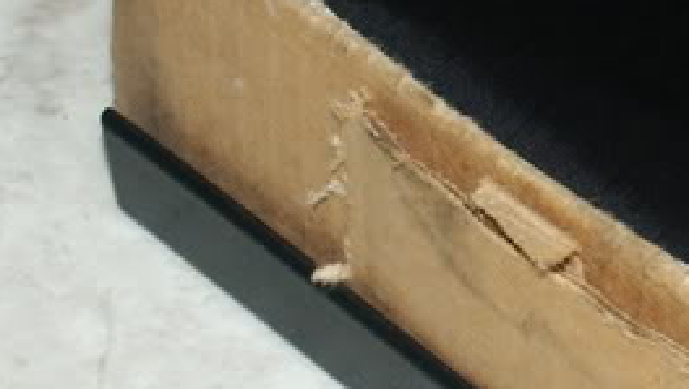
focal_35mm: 178
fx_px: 3255
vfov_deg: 6.8
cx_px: 911
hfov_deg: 11.7
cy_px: 235
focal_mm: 14.09
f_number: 5.6
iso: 200
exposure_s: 1/45
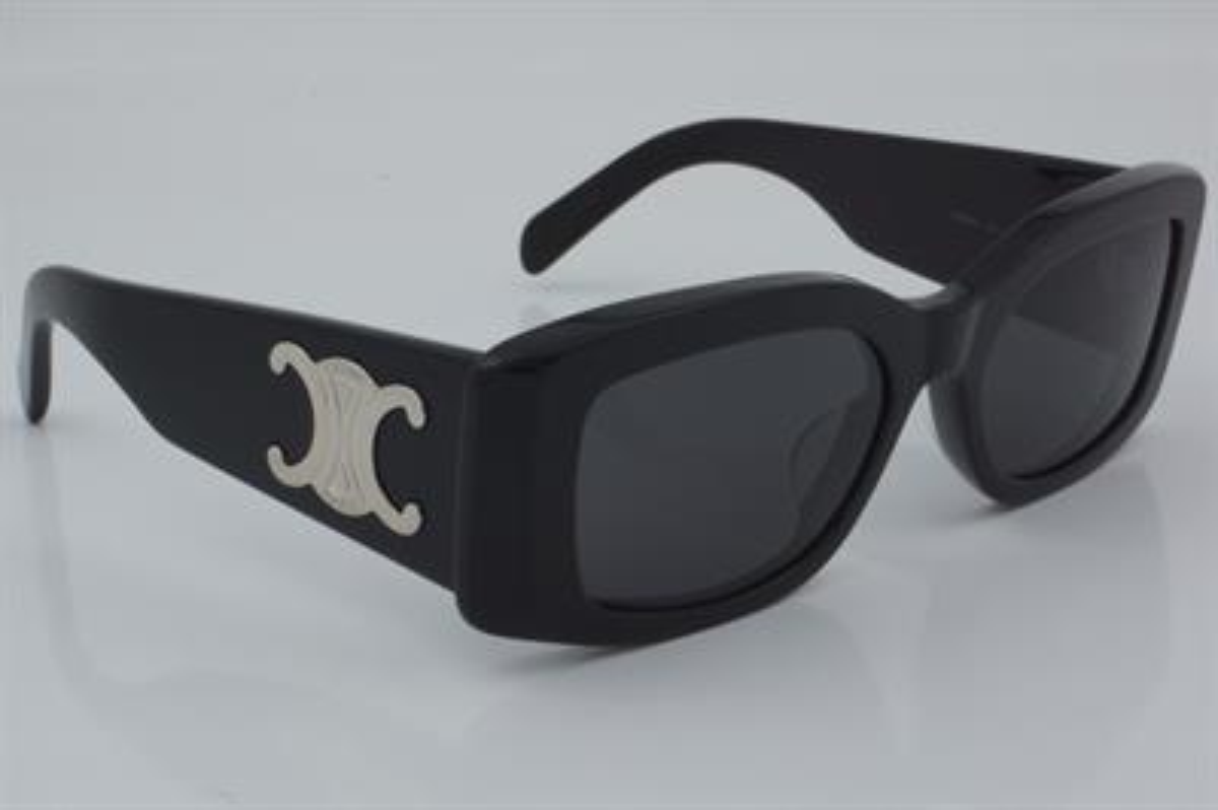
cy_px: 405
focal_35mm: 75
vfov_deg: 18.2
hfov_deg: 27.0
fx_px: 2535
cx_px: 609
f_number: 32
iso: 100
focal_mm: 50
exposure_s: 1/4
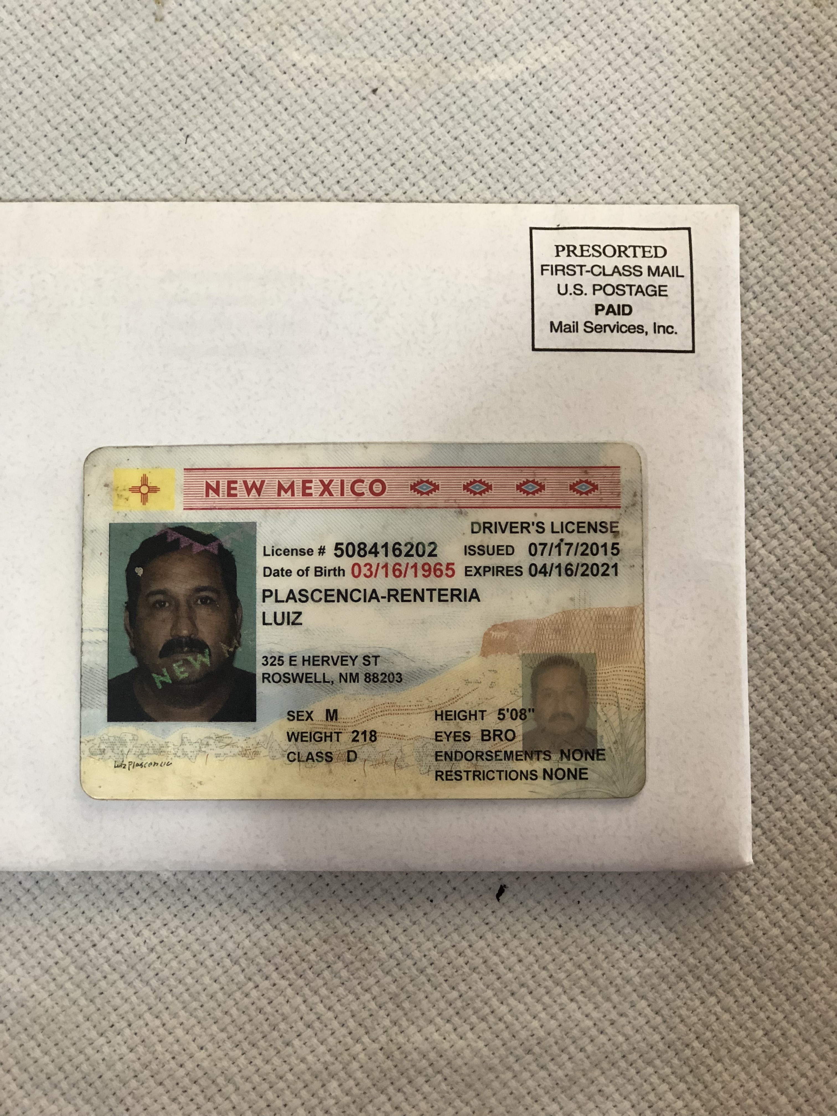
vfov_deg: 33.8
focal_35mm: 57
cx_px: 418
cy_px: 558
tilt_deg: -85.5
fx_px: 1838
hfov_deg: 25.7
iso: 400
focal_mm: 6.6
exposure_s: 1/60
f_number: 2.8
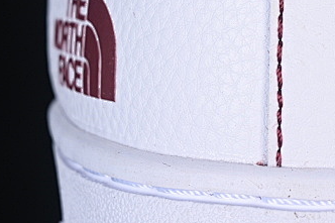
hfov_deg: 8.4
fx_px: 2269
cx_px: 322
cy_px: 3
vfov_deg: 5.6
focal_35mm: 244
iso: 160
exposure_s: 1/80
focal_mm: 50
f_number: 7.1
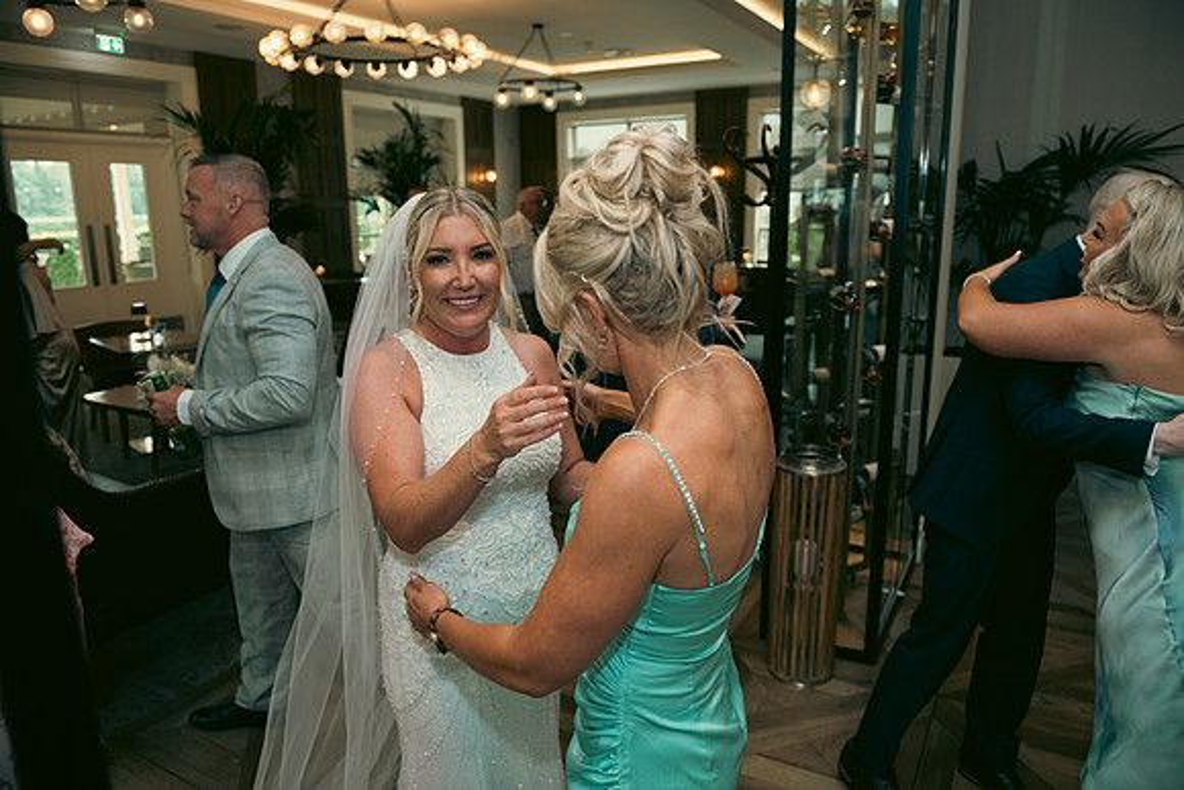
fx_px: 789
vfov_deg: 53.2
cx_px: 592
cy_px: 395
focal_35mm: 24
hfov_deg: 73.7
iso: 800
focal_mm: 24
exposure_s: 1/160
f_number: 3.5
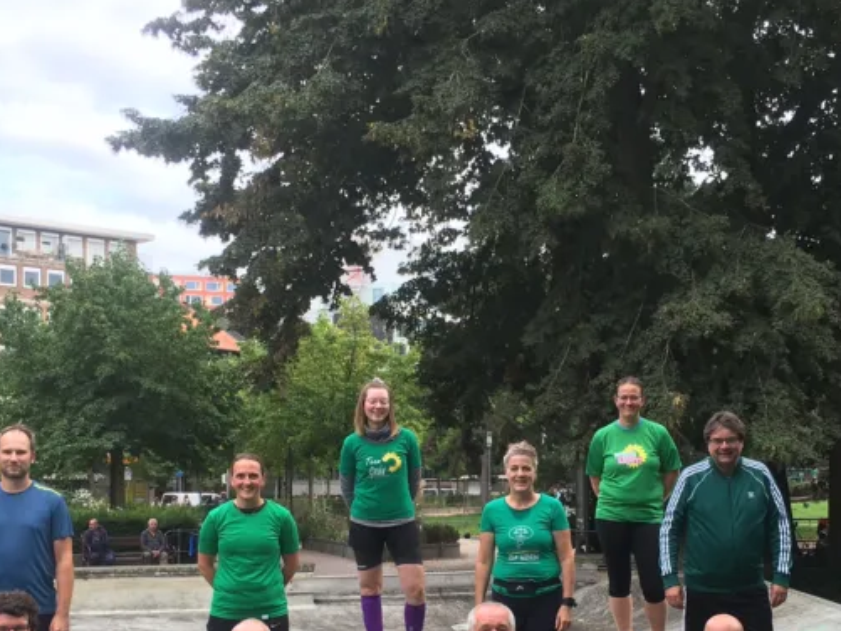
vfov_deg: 26.7
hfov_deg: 35.5
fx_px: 1312
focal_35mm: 54
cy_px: 473
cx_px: 486
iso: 25
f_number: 2.2
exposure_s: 1/107
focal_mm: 4.15
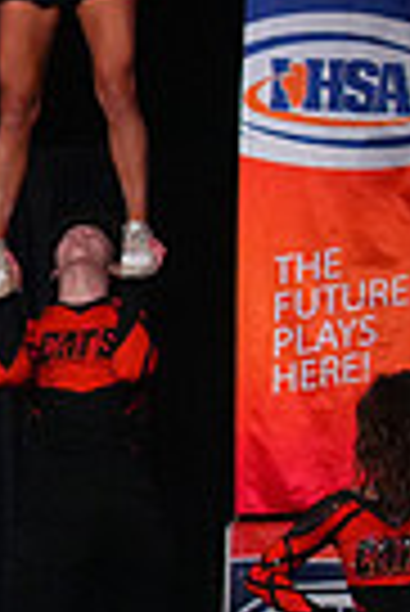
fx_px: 8332
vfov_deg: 4.2
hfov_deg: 2.8
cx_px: -761
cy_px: 169
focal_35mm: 489
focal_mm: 115
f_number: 5.6
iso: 16000
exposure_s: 1/1250
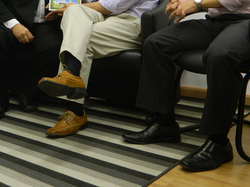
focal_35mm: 56
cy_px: 28
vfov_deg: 25.5
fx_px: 404
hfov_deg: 33.5
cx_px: 57
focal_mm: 5.6
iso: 220
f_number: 3.2
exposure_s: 1/30
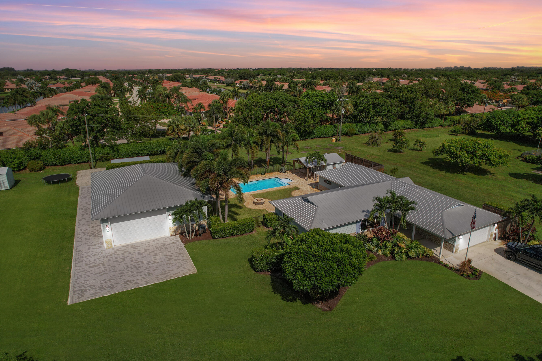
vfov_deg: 57.2
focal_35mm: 22
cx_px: 271
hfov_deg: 78.6
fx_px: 331
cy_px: 180
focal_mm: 8.38
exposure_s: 1/100
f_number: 2.8
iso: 100
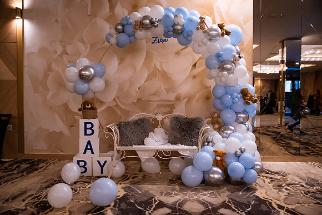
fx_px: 259
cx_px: 161
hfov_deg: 63.6
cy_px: 108
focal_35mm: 29
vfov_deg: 45.0
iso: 1250
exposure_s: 1/125
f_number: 2.8
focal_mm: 29
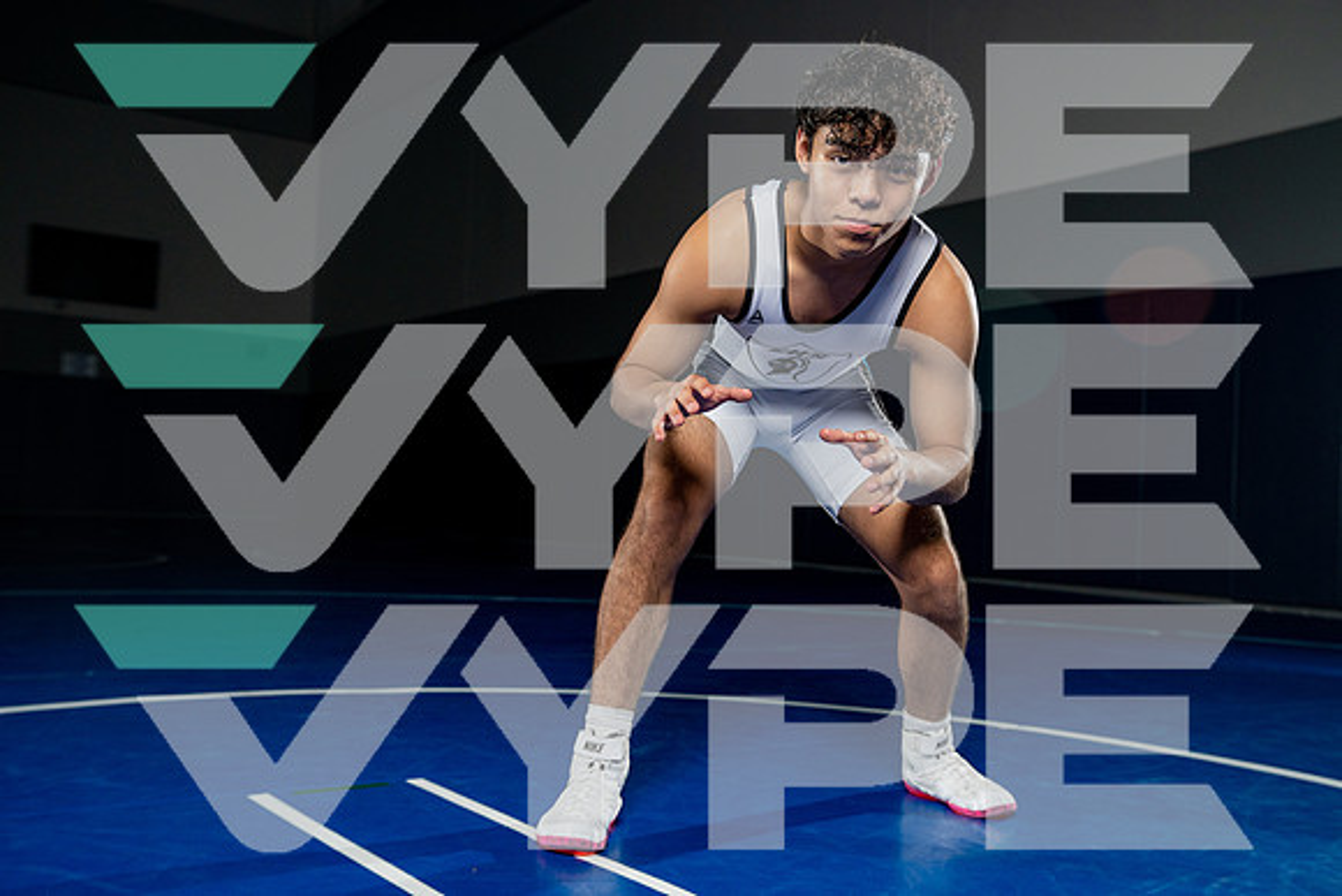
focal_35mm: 37
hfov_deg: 51.9
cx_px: 671
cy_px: 448
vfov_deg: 36.0
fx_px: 1380
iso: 800
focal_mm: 37
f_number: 4
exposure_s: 1/125
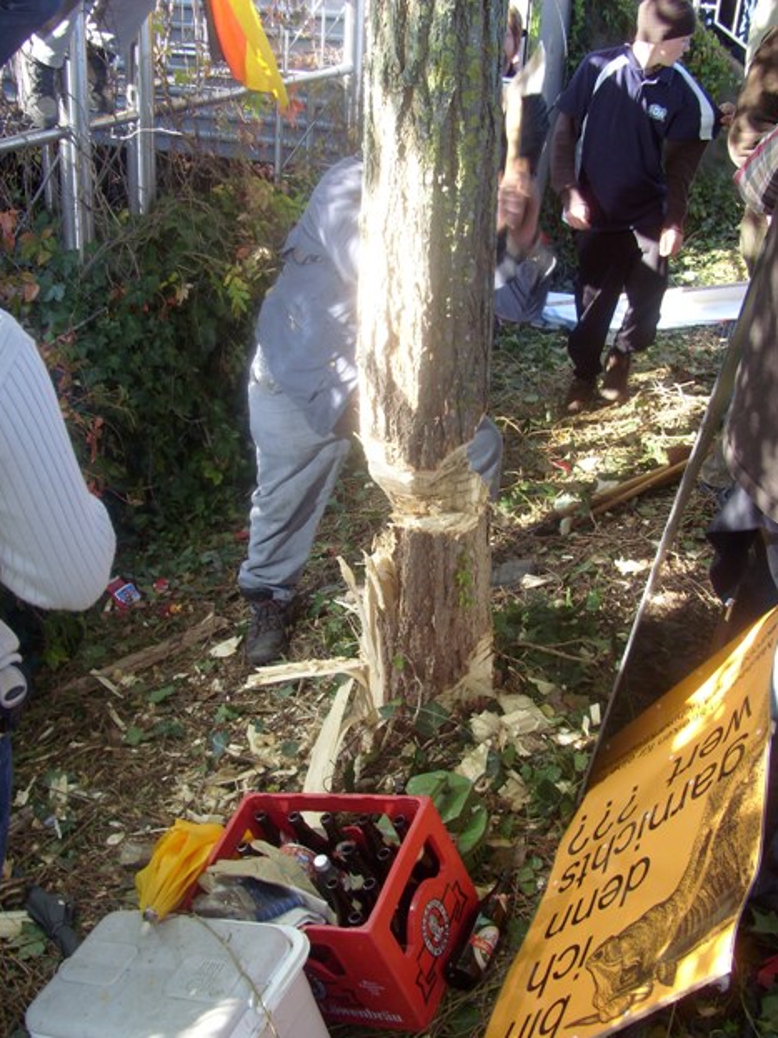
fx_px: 1109
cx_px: 388
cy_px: 531
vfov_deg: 50.1
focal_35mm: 37
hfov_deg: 38.7
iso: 80
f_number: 3.5
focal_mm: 6
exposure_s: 1/90
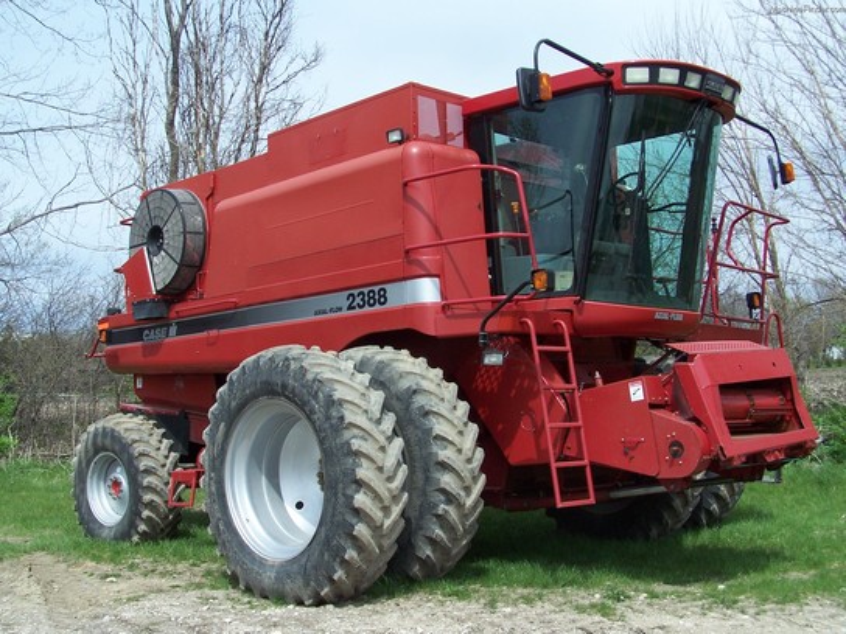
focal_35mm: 48
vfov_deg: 30.3
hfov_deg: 39.7
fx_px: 1173
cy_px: 317
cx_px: 423
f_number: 4
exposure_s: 1/750
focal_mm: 8
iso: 80
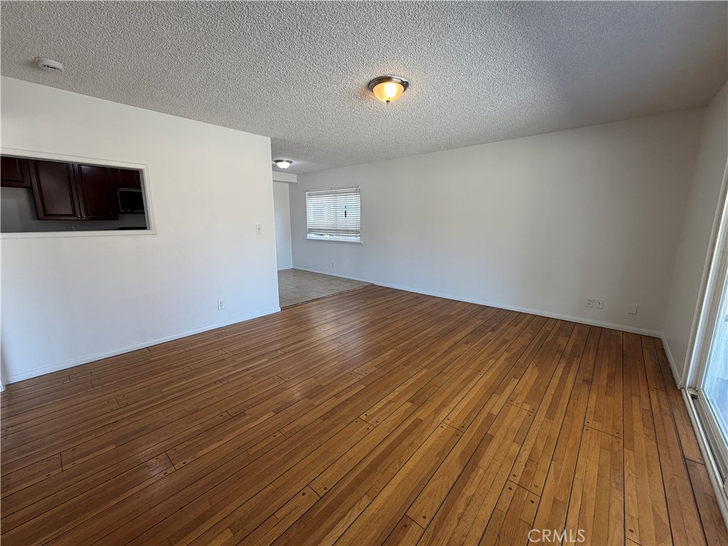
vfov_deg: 85.7
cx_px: 364
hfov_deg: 102.1
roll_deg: +0.1
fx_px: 294
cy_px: 273
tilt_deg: -10.7
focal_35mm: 14
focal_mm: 2.22
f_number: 2.2
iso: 160
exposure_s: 1/120
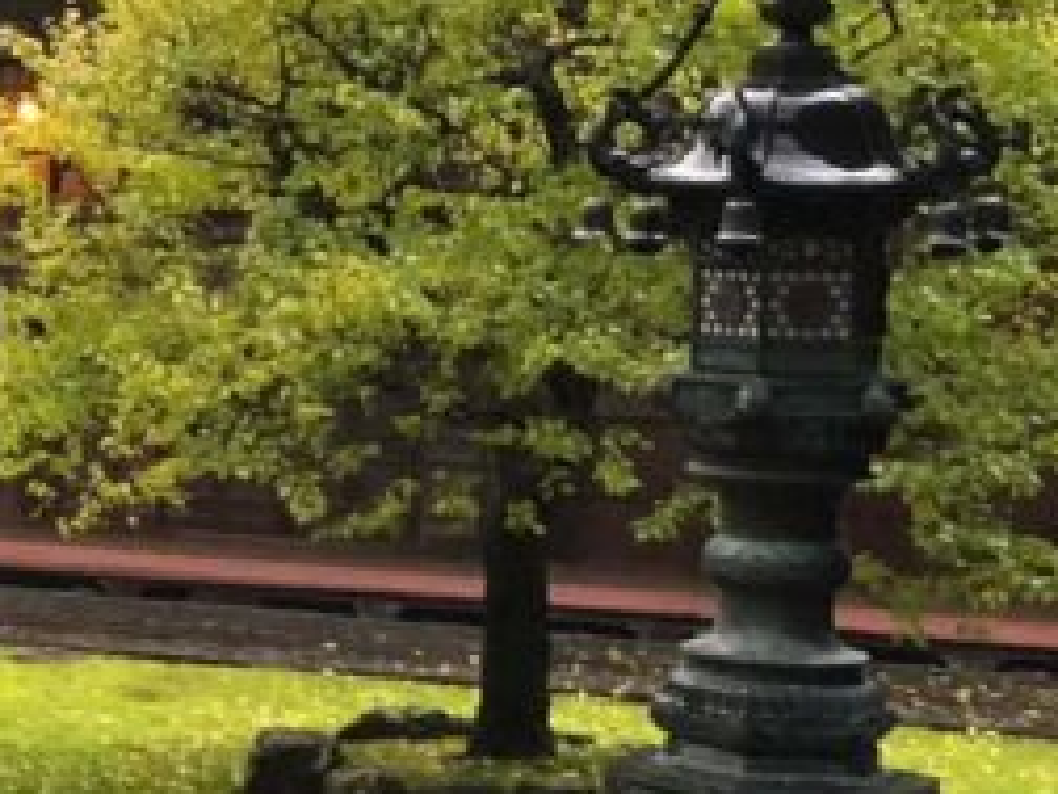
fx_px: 3607
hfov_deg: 14.2
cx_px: -991
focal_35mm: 118
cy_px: 382
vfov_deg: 12.6
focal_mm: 3.99
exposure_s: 1/15
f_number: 1.8
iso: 100
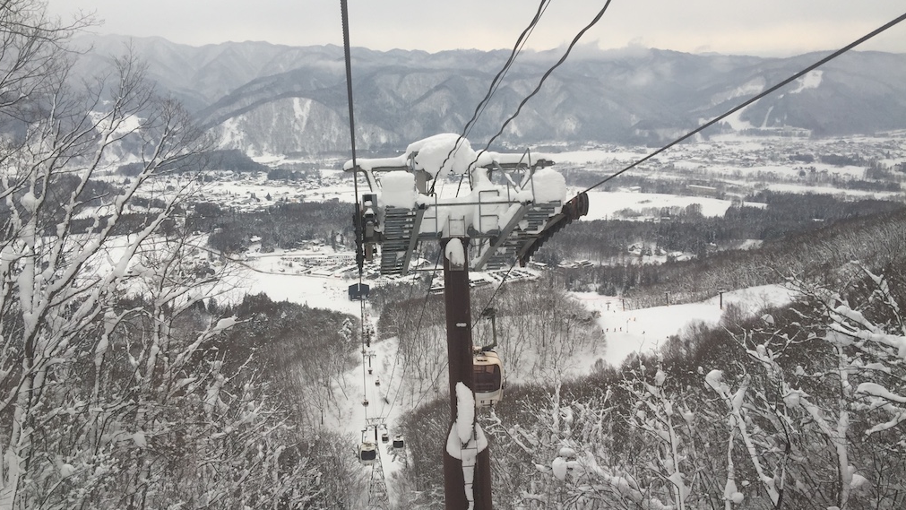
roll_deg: +2.4
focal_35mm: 32
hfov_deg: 61.0
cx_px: 449
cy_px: 256
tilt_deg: -15.0
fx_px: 769
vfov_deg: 36.7
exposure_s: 1/344
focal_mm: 4.15
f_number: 2.2
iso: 32
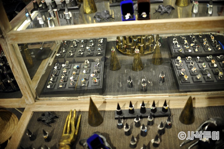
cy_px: 74
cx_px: 112
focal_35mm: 35
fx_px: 218
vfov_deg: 37.8
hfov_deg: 54.5
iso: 250
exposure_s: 1/25
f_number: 2.5
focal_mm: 35
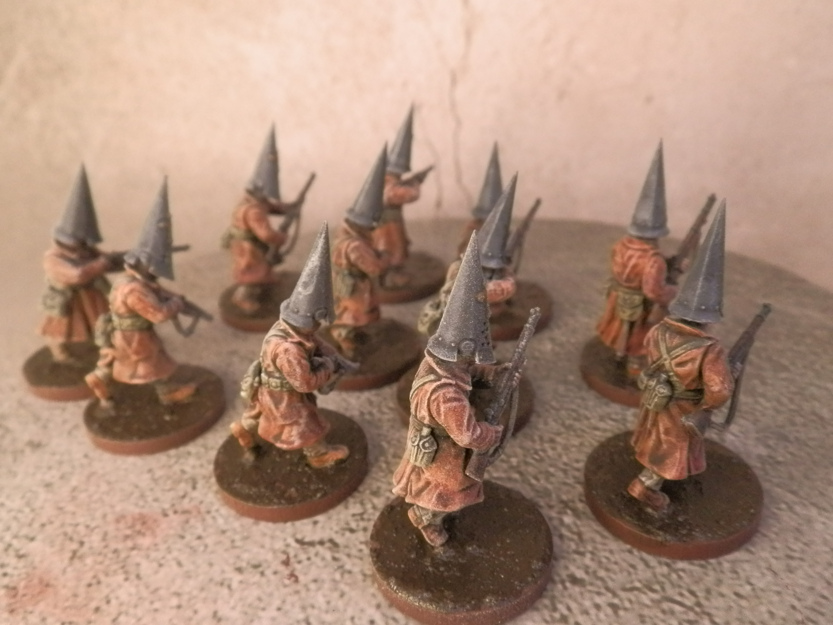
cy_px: 312
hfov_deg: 63.4
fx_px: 674
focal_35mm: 28
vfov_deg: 49.7
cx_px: 416
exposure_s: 1/80
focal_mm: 5
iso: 400
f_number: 3.1
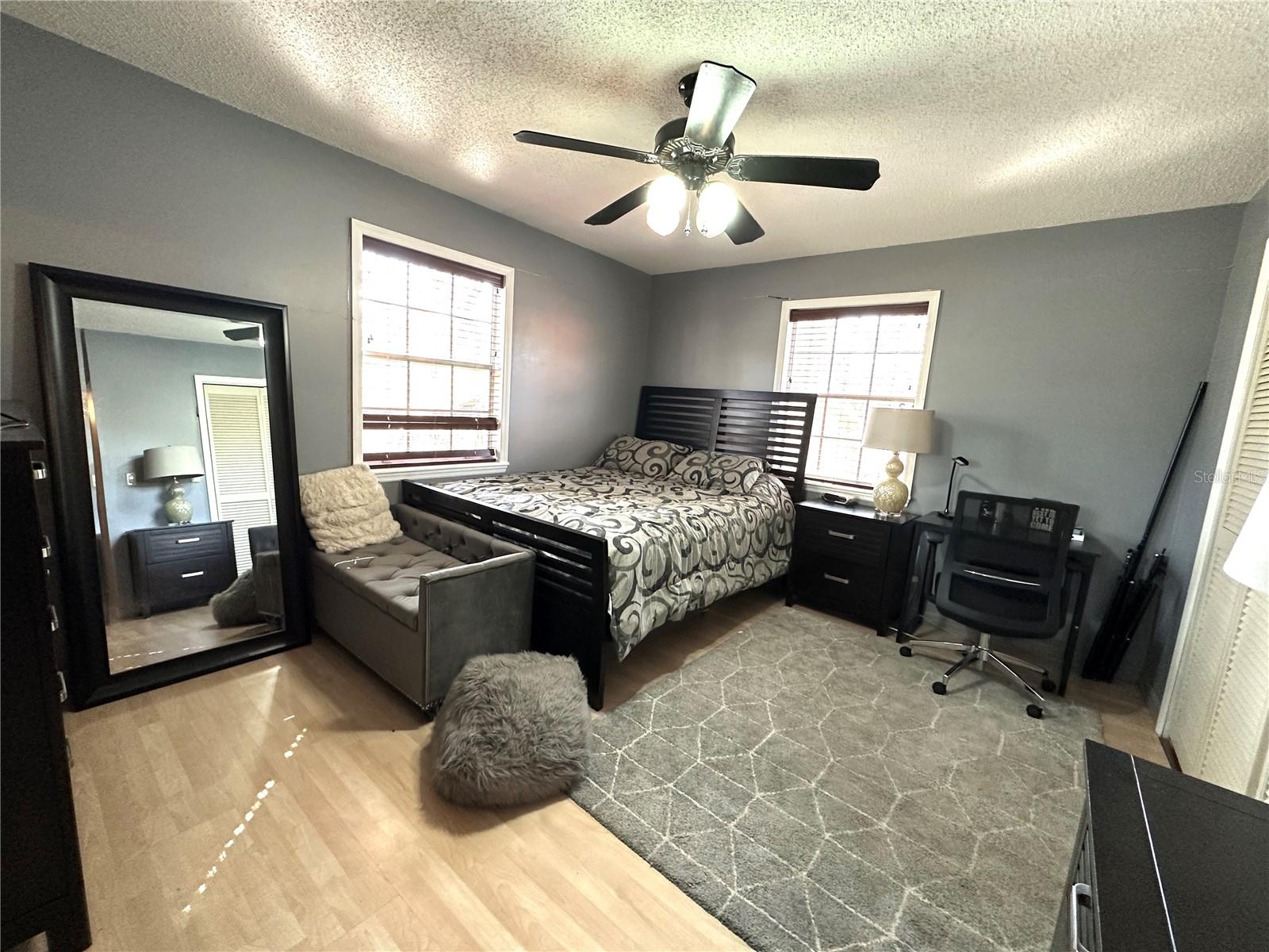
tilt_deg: -7.8
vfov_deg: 85.7
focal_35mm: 14
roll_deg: -3.8
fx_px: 513
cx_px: 634
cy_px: 476
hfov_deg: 102.1
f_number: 2.2
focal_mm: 2.22
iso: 320
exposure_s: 1/60
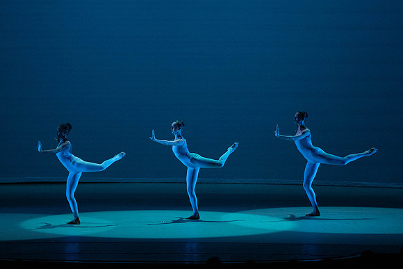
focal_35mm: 183
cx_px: 202
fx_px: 2049
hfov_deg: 11.2
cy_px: 134
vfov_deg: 7.5
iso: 16000
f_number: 5.6
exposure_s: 1/400
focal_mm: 183
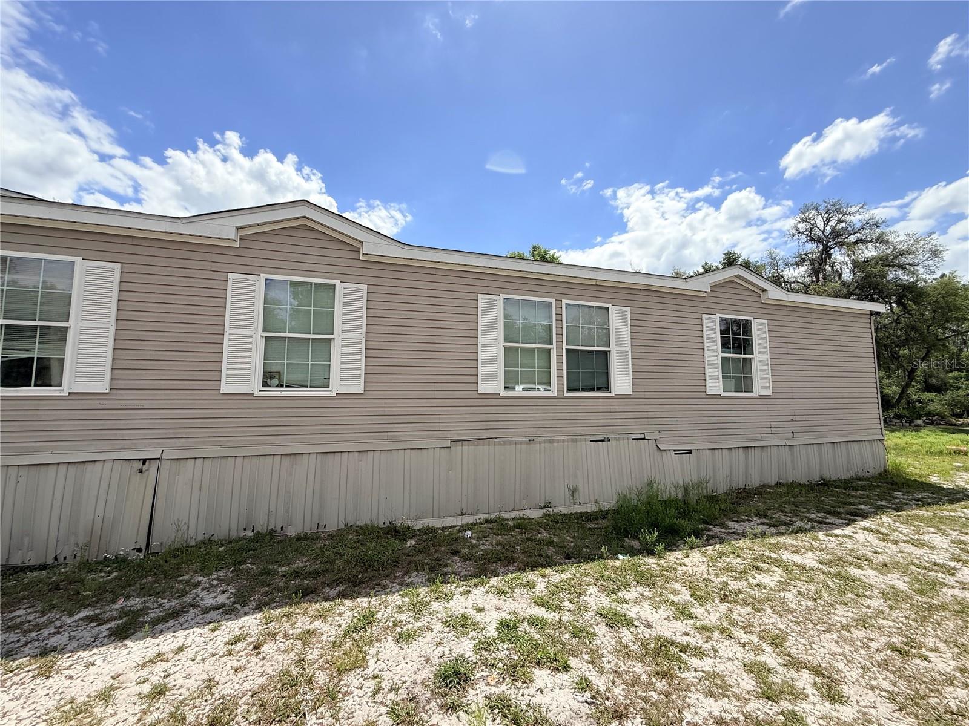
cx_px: 484
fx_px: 392
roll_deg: -0.9
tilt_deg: +5.5
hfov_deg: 102.1
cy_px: 363
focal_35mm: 14
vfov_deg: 85.7
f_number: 2.2
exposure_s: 1/2841
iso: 64
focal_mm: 2.22
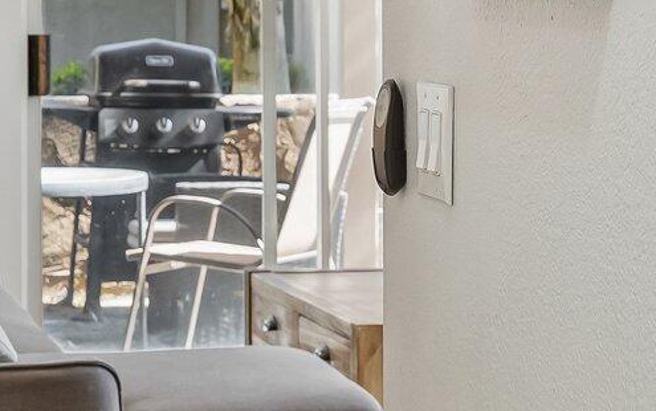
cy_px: 22
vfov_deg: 9.4
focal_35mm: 139
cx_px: 221
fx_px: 2486
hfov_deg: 15.0
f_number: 8
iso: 400
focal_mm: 33
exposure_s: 1/40
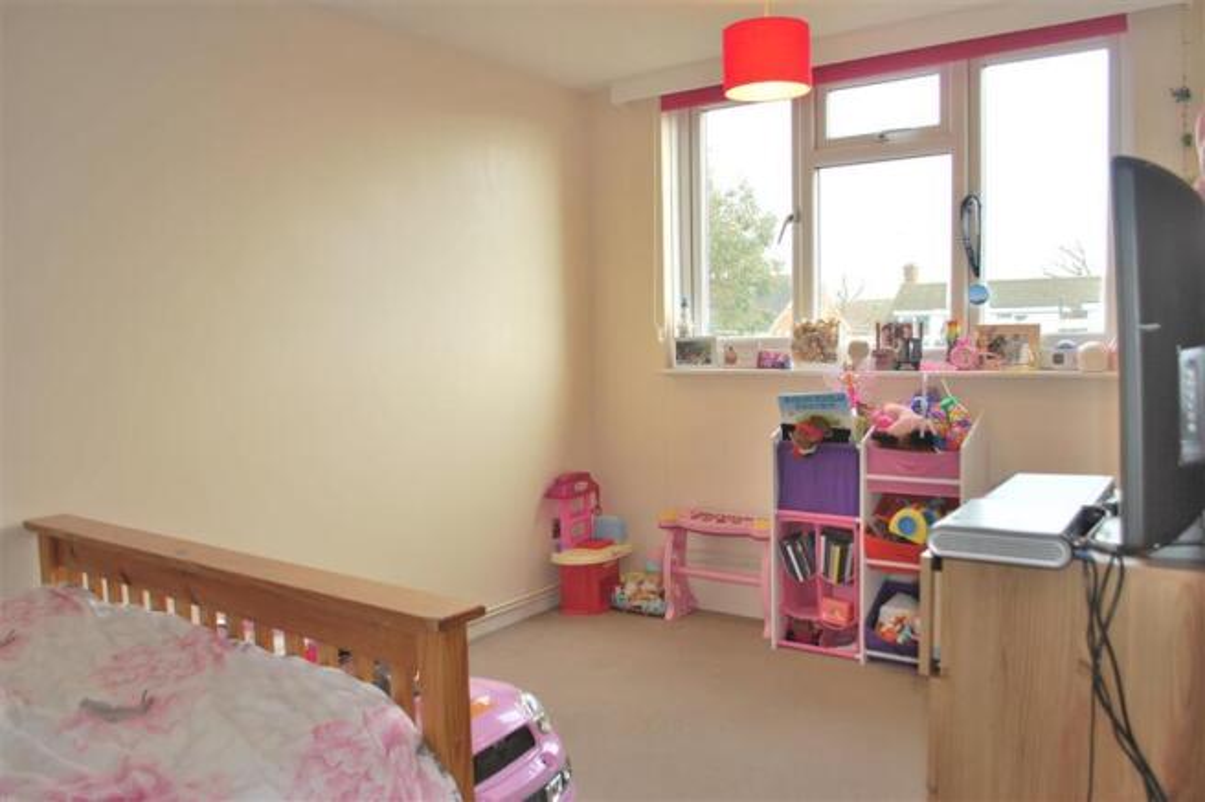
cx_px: 602
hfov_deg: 67.4
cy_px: 401
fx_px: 903
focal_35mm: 27
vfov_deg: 47.9
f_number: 4.5
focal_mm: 18
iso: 100
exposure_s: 1/60
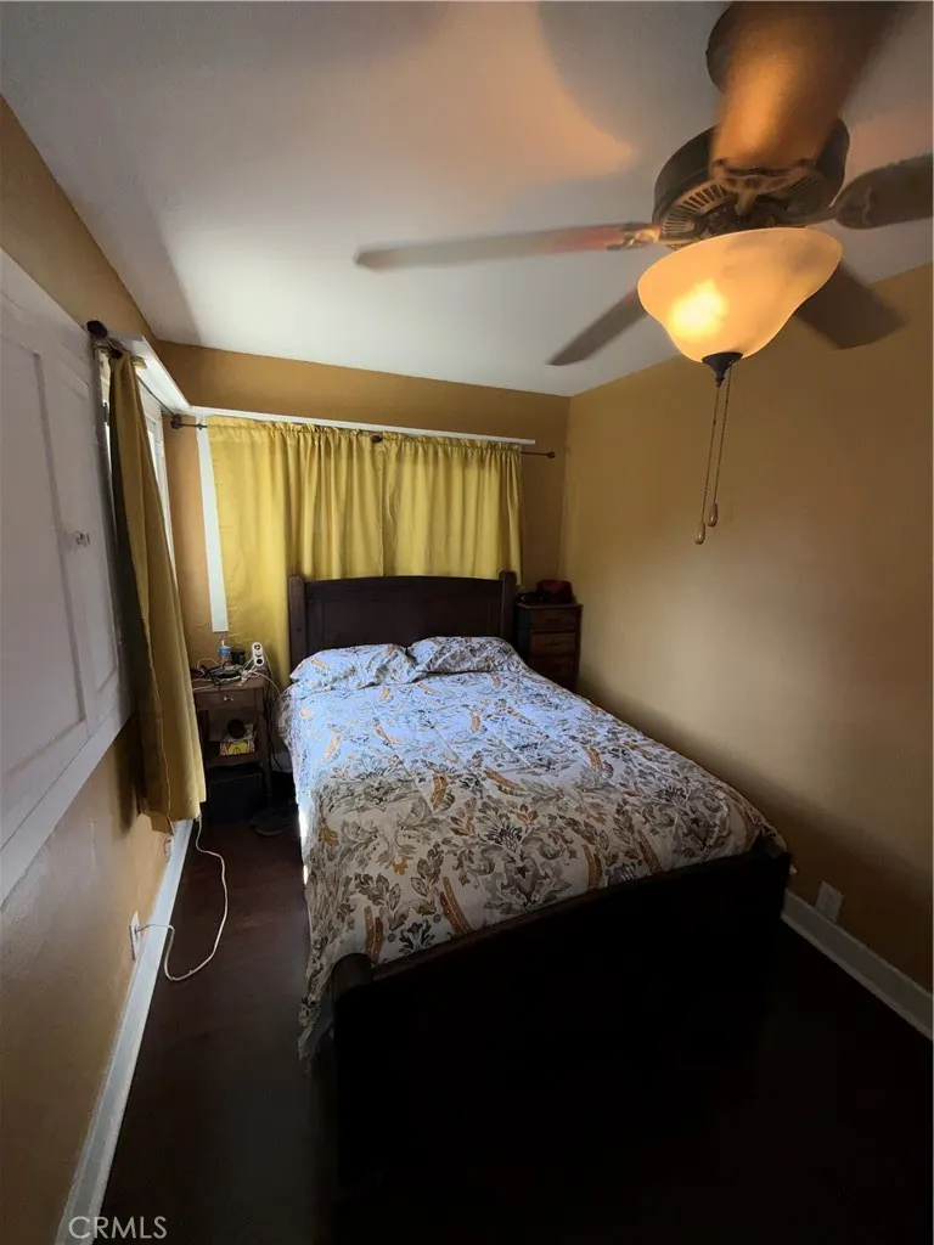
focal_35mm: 14
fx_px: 504
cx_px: 467
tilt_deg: -11.5
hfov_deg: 85.7
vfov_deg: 102.1
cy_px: 622
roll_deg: -1.3
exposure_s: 1/120
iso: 64
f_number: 2.2
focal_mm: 2.22
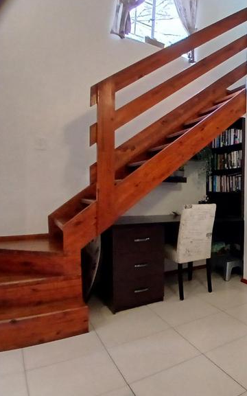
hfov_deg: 40.0
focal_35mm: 25
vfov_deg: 72.6
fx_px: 270
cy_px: 201
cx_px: 272
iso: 200
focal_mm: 1.4
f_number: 2.2
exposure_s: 1/33.3
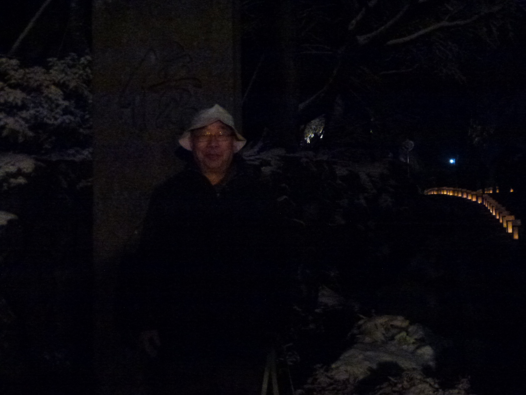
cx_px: 263
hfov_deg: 29.8
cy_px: 198
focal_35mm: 65
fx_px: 988
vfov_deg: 22.6
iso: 1600
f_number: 4.6
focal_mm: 11.7
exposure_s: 1/15
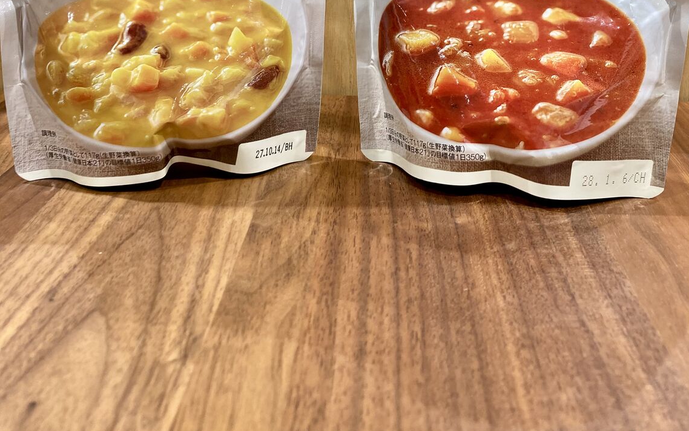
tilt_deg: -9.3
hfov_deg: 49.3
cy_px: 11
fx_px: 751
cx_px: 348
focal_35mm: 40
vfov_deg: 30.0
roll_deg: +0.1
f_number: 1.8
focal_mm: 3.99
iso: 64
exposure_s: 1/50
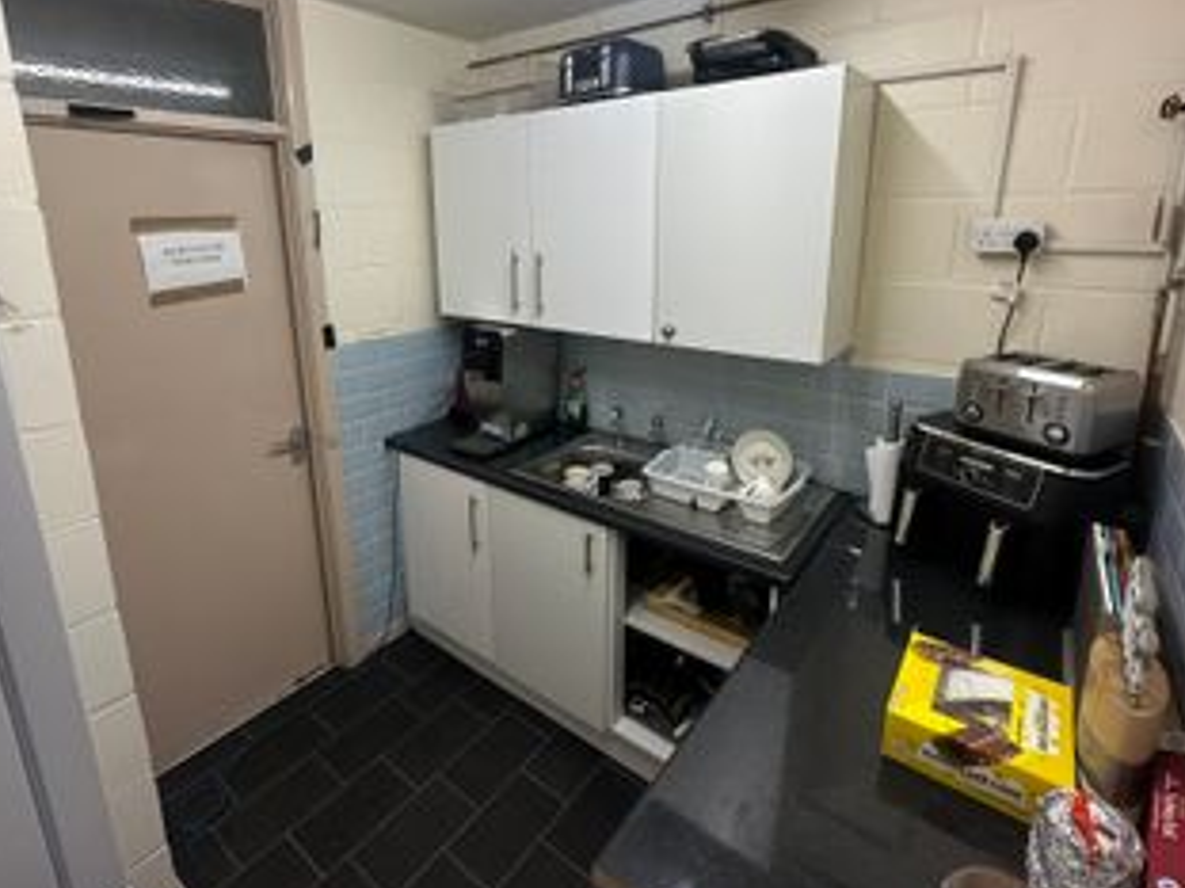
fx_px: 616
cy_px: 351
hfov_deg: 87.7
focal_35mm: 18
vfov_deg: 70.7
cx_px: 556
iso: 160
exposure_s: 1/100
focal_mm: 2.22
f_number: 2.2
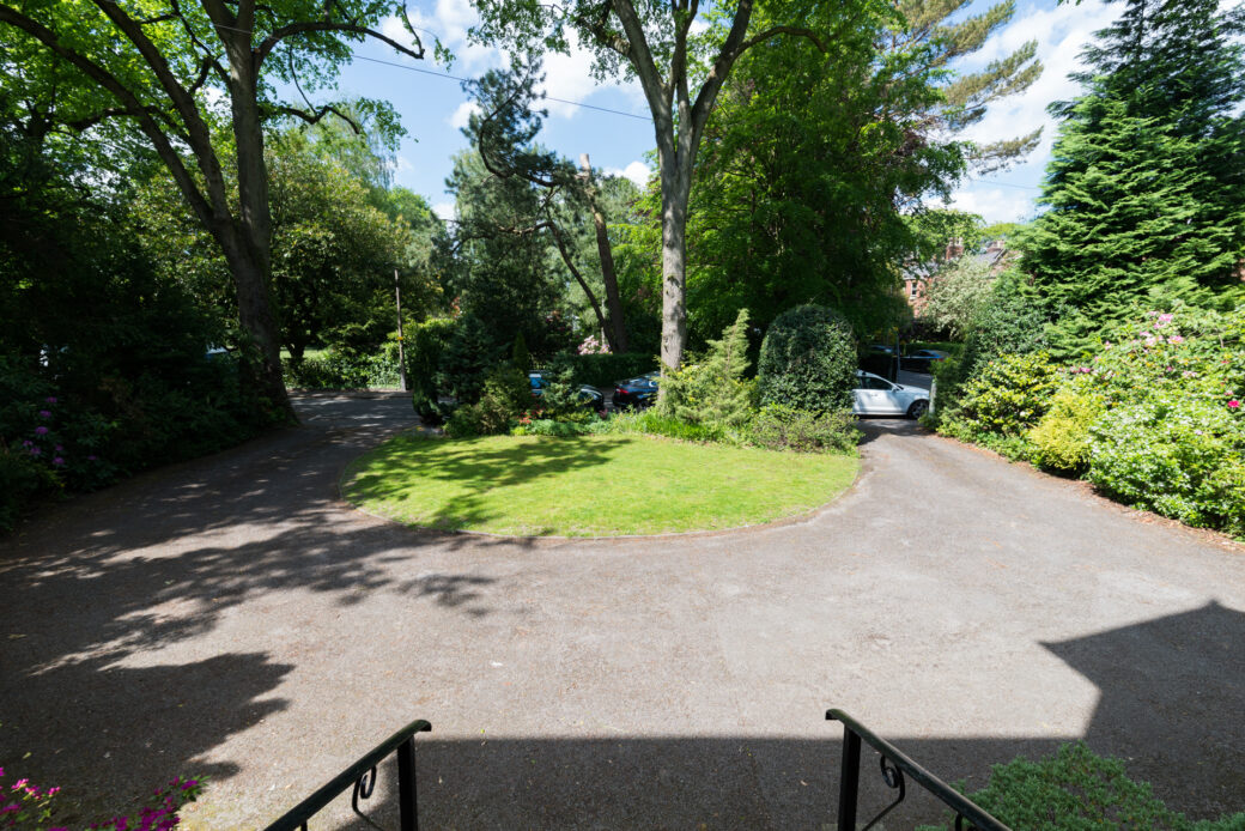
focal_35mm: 15
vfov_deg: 77.4
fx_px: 519
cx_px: 622
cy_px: 416
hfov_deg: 100.4
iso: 200
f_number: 8
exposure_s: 1/160
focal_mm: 15
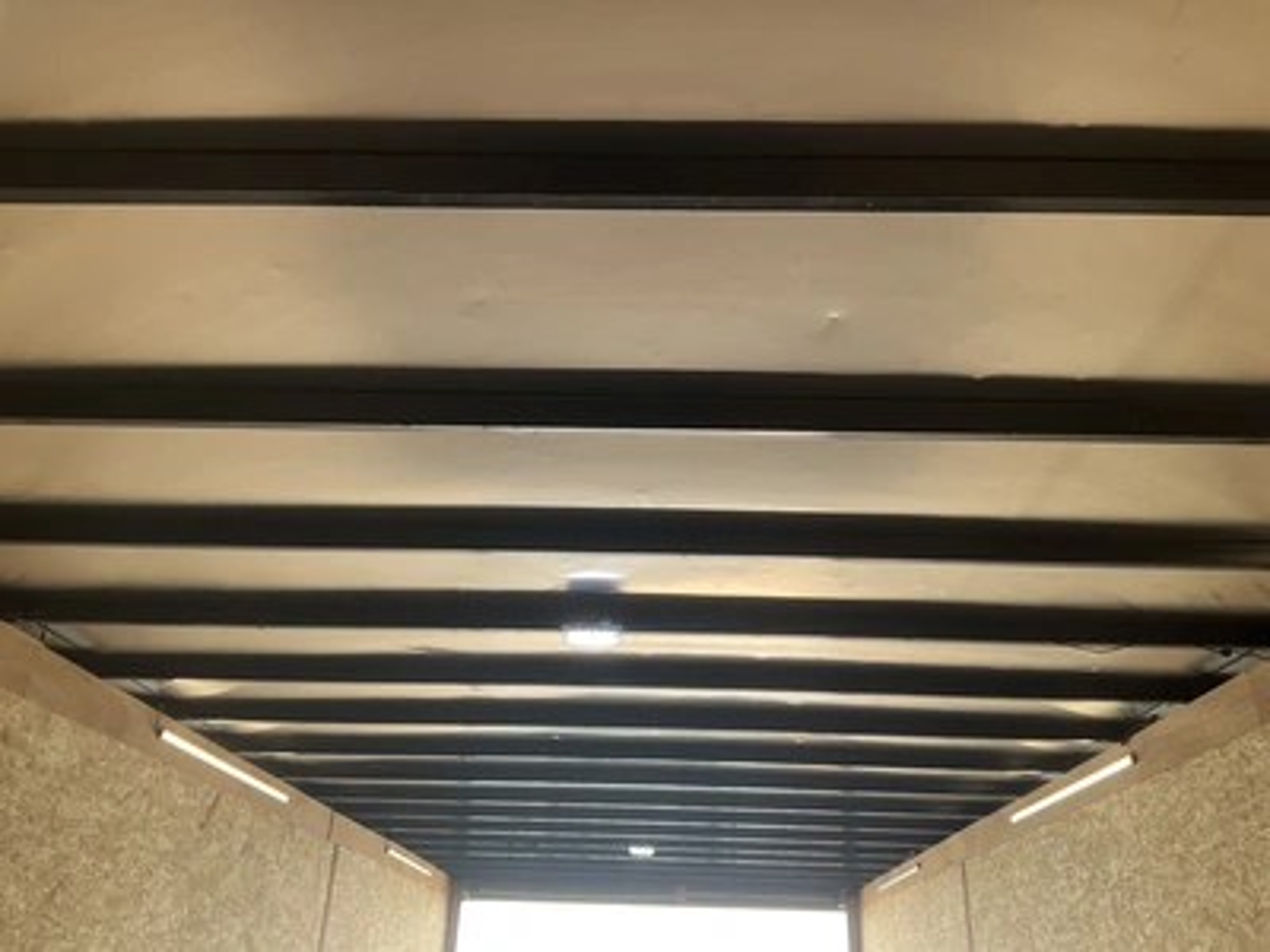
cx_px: 635
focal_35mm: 29
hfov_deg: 61.7
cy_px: 476
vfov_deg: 48.2
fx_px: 1064
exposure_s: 1/122
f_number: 1.8
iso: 32
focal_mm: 3
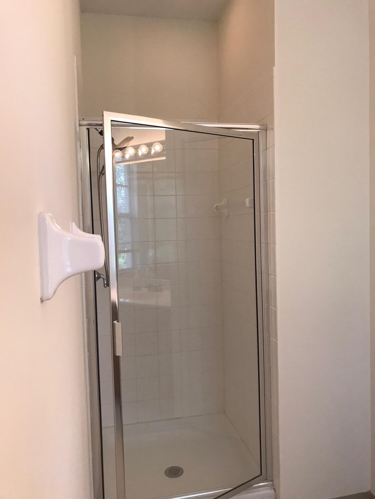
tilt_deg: -2.2
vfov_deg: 63.4
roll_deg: +1.0
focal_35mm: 28
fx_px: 404
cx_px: 188
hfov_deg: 49.7
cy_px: 250
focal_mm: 3.99
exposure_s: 1/30
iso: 32
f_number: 1.8
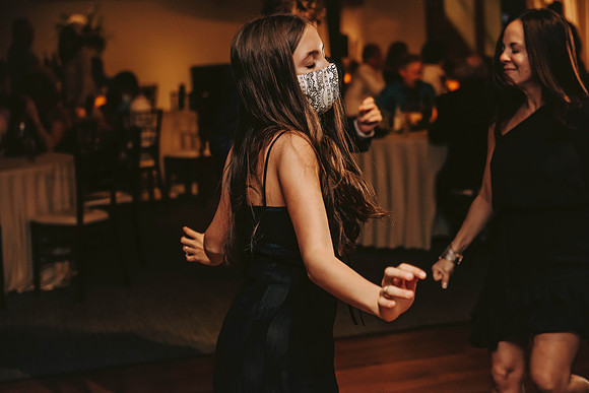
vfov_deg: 19.5
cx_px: 294
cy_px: 196
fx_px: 1145
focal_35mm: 70
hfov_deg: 28.8
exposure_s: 1/200
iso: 2000
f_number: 3.2
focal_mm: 70
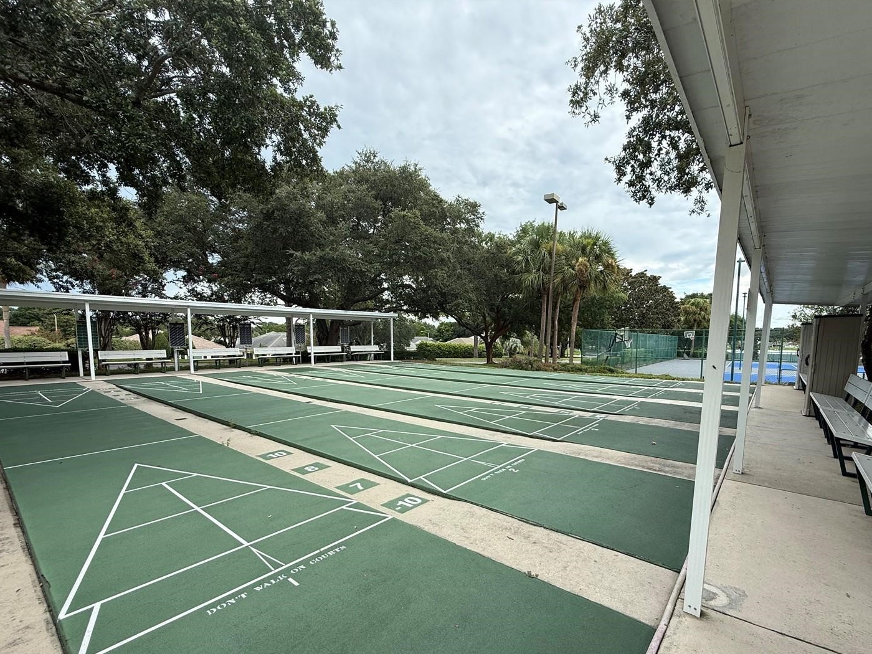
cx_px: 471
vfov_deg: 77.7
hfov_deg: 94.3
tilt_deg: -4.4
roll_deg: -0.5
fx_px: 403
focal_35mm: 16
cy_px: 371
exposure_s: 1/579
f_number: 2.2
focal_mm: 2.22
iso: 50
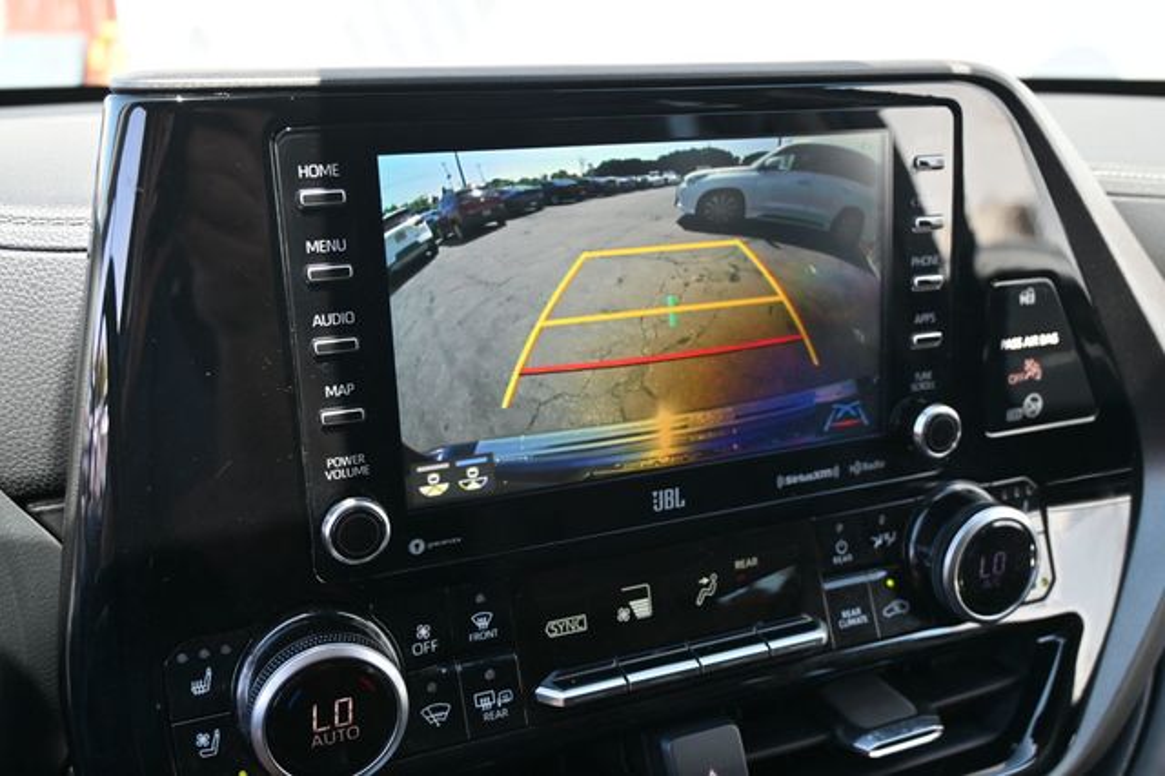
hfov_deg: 57.2
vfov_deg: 39.9
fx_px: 1067
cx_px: 582
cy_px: 388
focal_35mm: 33
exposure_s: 1/160
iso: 400
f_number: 4
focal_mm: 22
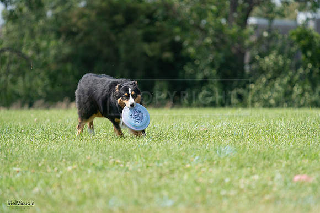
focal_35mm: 374
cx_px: 160
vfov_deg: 3.7
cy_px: 106
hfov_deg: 5.5
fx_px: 3325
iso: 1600
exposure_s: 1/4000
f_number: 6.3
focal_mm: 374
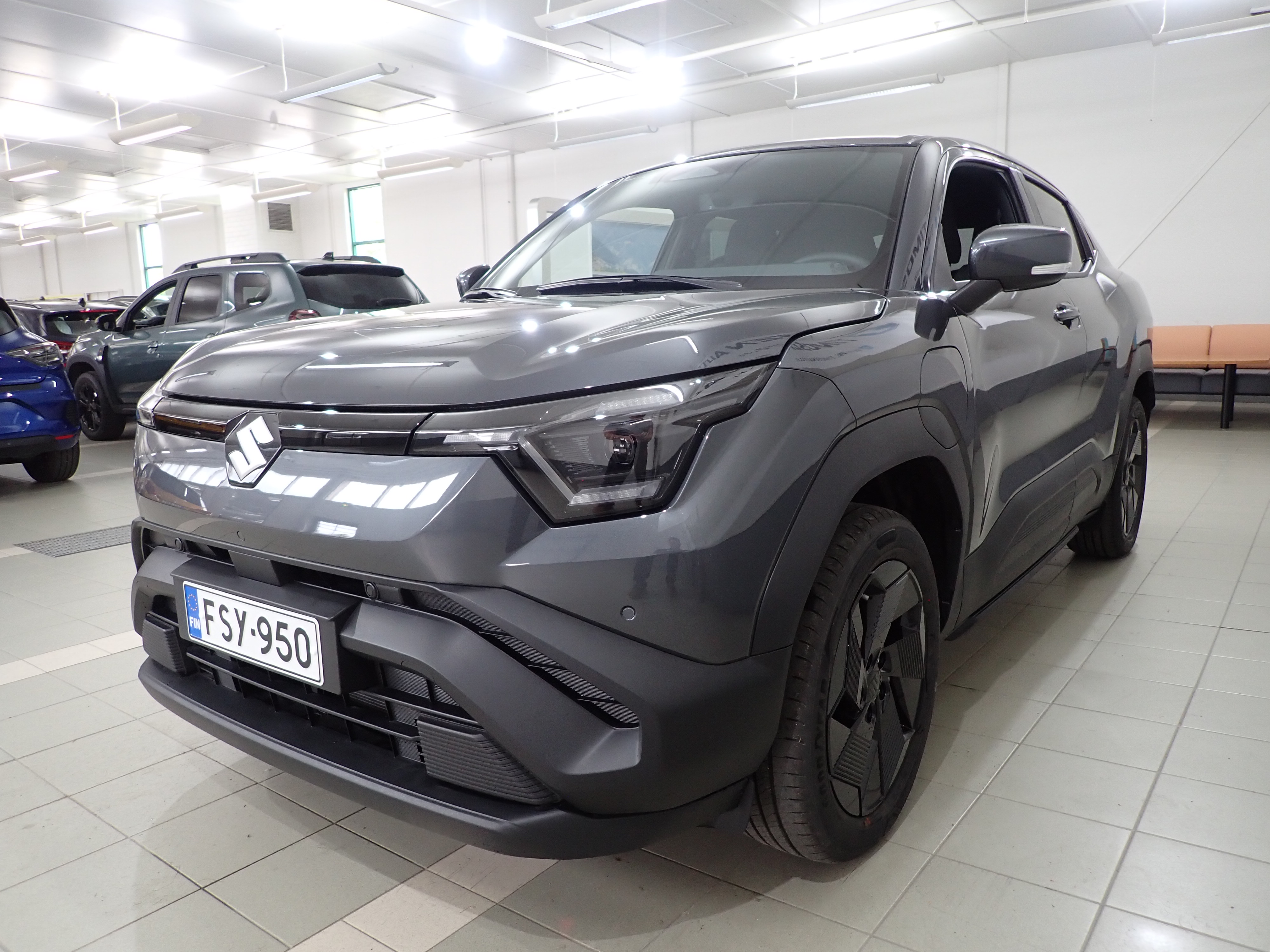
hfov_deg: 69.4
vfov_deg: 54.9
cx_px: 635
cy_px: 476
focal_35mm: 25
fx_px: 917
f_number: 2
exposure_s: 1/60
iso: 200
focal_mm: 4.5
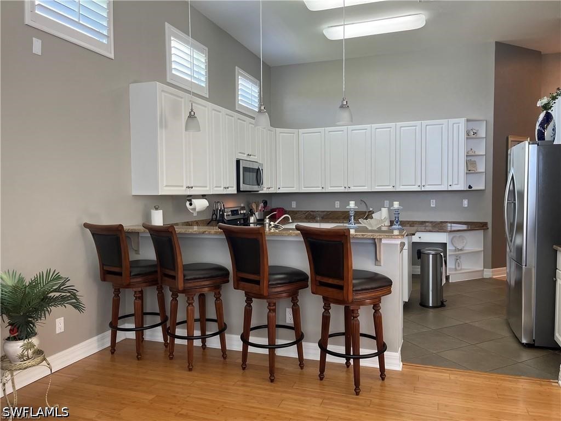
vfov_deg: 53.1
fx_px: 421
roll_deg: +1.0
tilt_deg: -3.2
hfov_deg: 67.3
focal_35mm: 26
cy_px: 210
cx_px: 280
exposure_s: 1/120
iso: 125
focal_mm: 5.1
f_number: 1.6
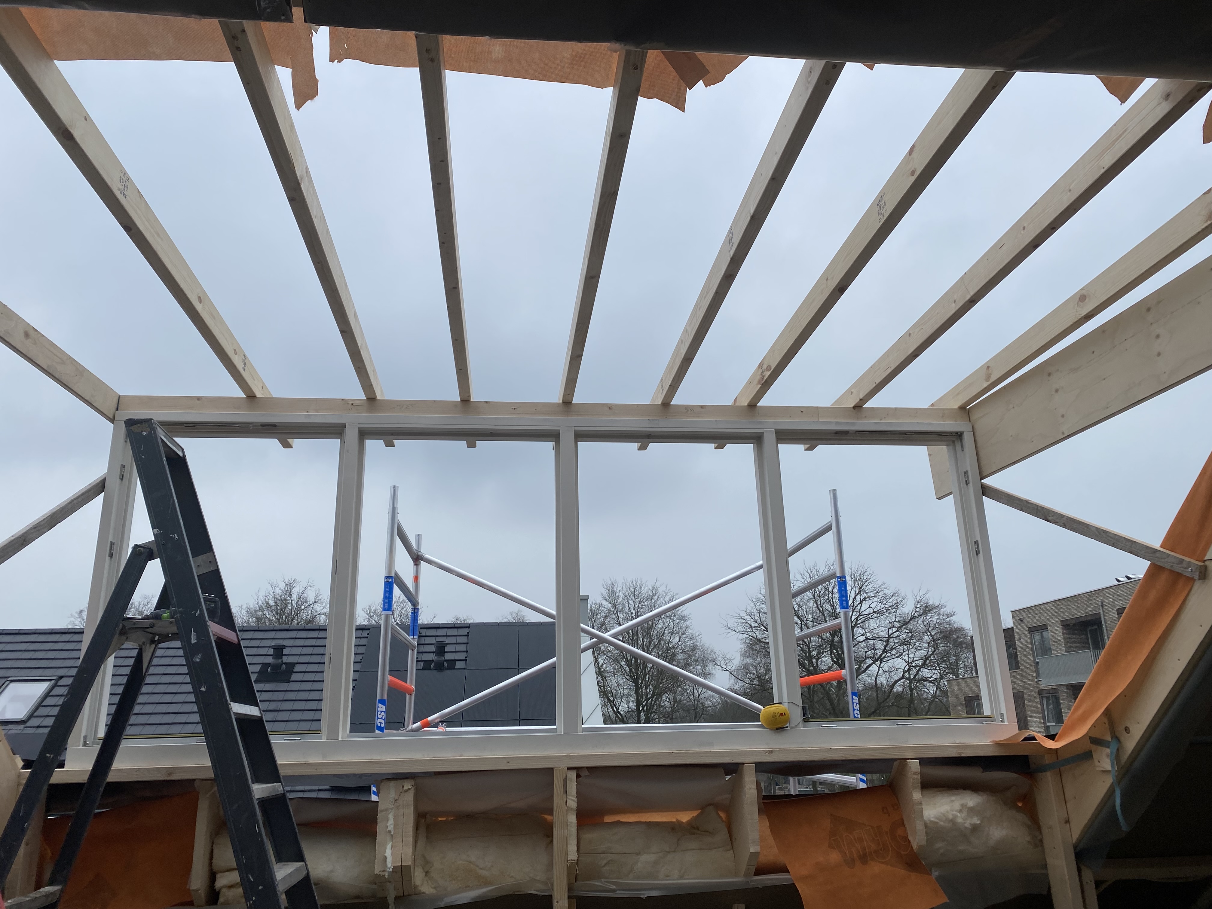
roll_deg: +1.2
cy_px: 454
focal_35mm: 26
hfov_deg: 67.3
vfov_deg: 53.1
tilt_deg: +14.8
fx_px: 910
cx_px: 606
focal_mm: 4.25
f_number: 1.8
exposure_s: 1/1124
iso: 32
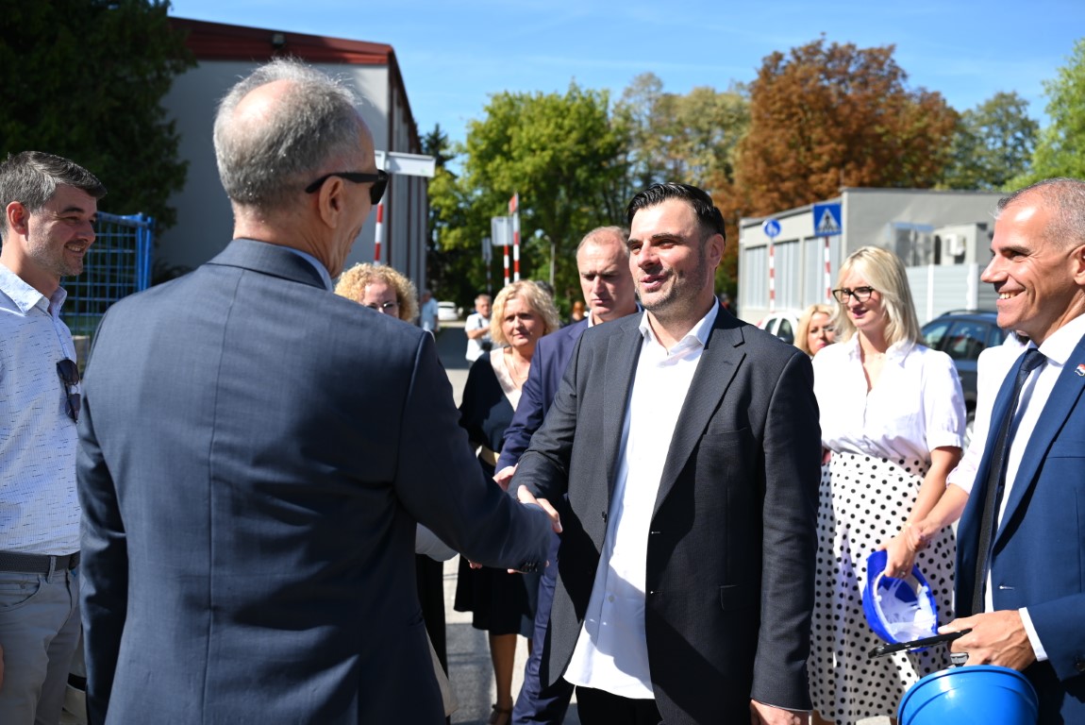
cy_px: 362
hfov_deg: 54.4
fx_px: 1055
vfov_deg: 37.9
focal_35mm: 35
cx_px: 542
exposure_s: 1/400
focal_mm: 35
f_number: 4
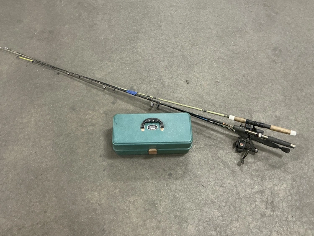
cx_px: 157
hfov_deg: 63.4
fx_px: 254
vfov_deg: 49.8
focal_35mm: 28
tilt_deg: -63.8
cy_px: 118
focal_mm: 3
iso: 250
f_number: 1.8
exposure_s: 1/40
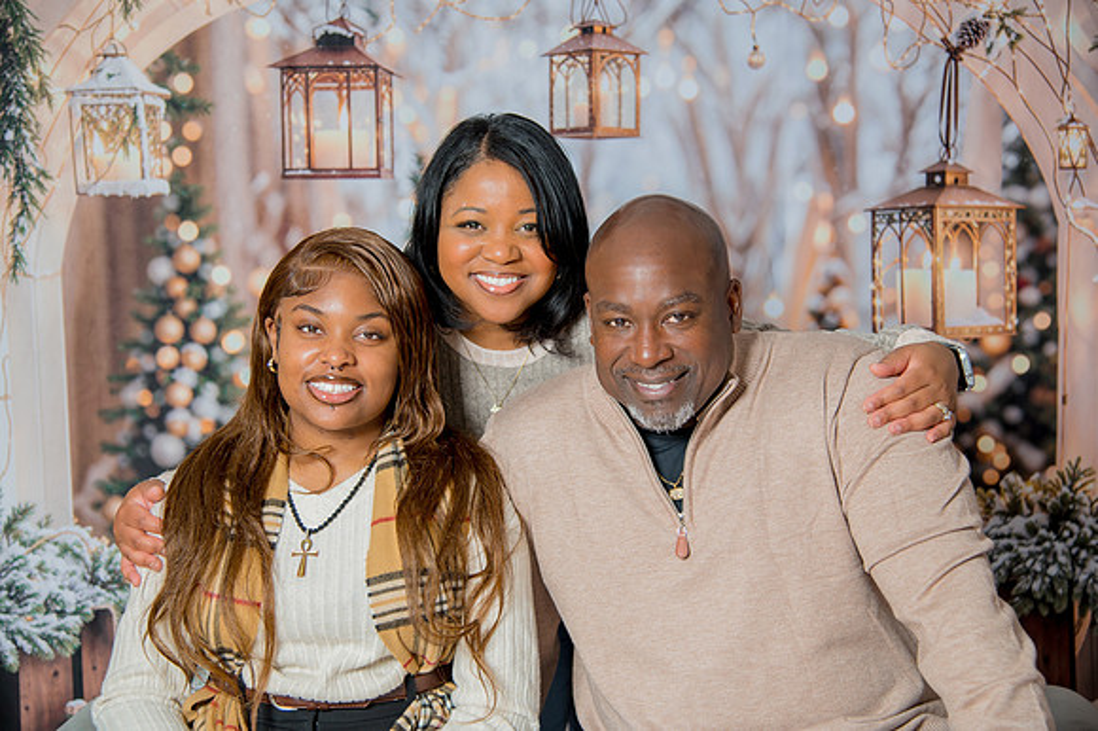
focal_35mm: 56
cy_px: 365
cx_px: 549
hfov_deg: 35.5
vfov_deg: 24.1
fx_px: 1714
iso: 100
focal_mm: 55
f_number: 4
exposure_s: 1/200
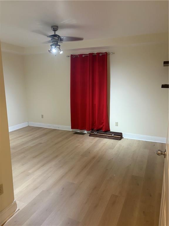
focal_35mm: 26
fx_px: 169
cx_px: 84
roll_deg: +0.3
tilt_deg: -10.1
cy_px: 113
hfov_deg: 53.1
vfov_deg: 67.3
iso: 320
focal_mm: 5.96
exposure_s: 1/60
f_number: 1.6
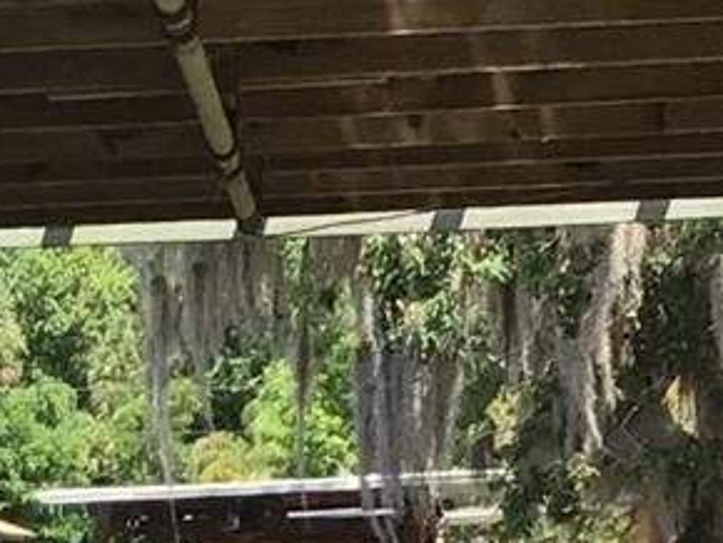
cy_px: 1093
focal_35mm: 171
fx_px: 3575
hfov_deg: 11.3
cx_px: -197
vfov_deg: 8.3
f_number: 2.4
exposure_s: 1/448
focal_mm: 3.3
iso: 25
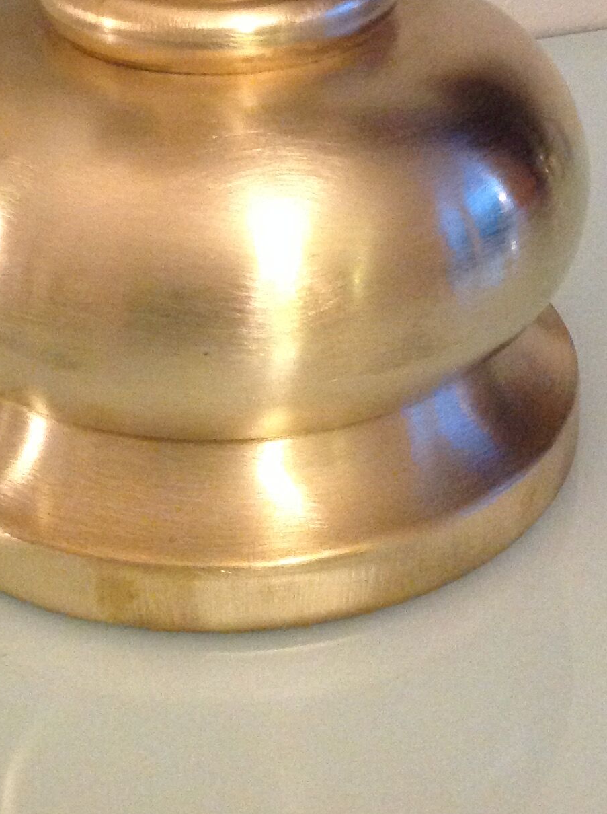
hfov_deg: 19.6
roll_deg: +1.5
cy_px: -23
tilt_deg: -16.6
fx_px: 1759
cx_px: 279
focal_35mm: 75
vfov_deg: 24.7
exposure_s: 1/17
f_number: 2.4
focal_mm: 4.28
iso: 500
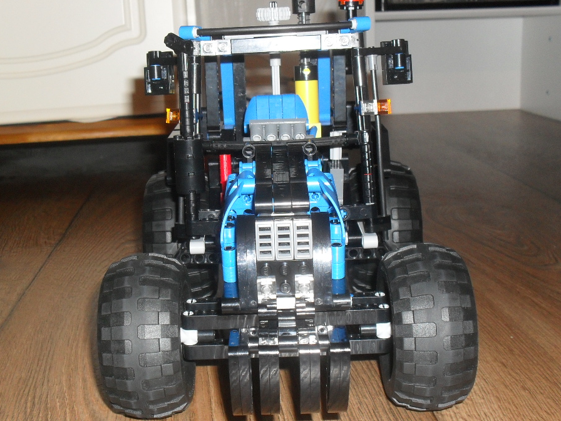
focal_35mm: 48
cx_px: 254
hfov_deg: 39.6
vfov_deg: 30.2
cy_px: 234
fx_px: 778
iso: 200
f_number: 3.6
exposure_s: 1/45
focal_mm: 7.5
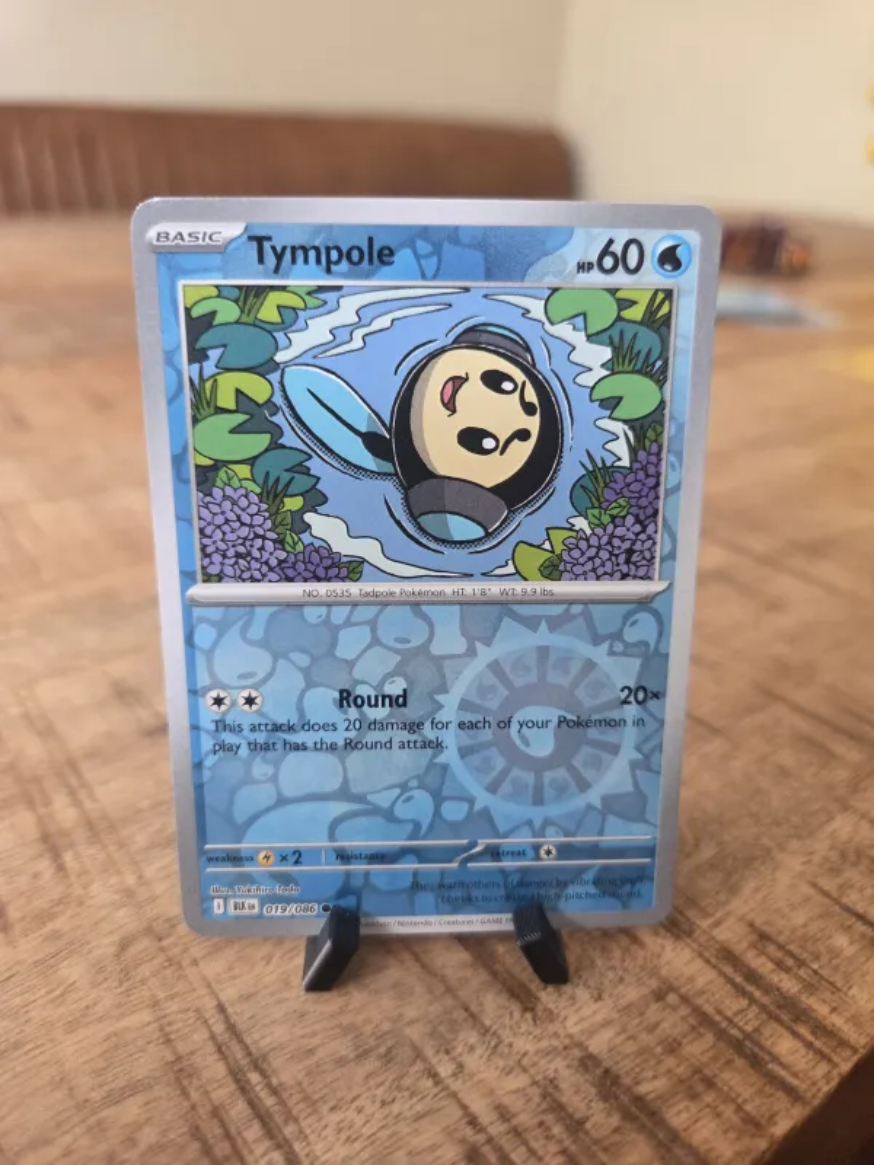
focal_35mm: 23
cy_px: 582
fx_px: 774
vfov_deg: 73.9
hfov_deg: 58.9
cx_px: 437
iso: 500
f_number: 1.8
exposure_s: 1/100
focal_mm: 5.4
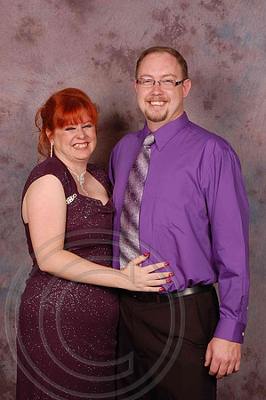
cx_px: 133
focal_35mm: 66
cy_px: 200
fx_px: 733
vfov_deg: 30.5
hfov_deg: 20.6
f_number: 10
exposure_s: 1/125
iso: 200
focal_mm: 44
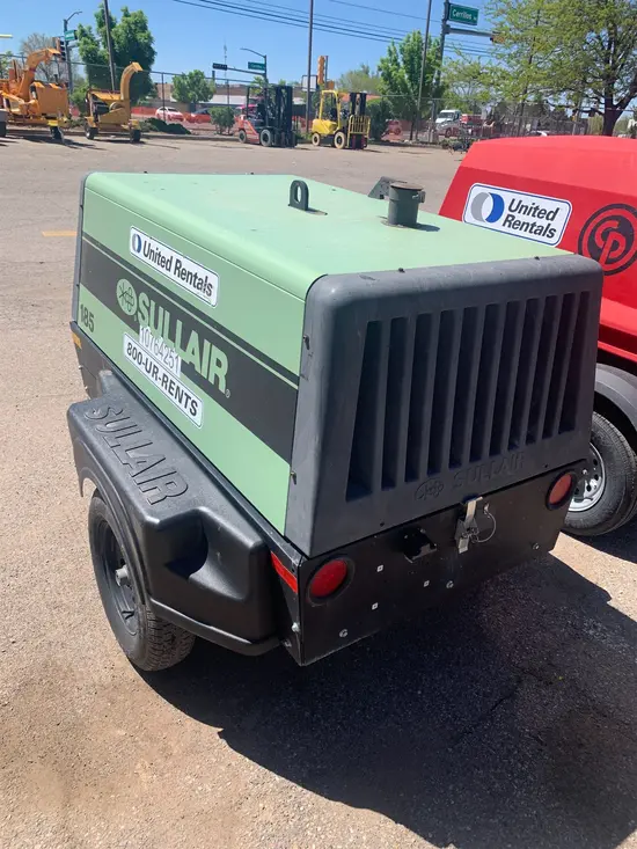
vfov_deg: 67.3
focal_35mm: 26
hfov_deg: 53.1
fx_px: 638
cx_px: 318
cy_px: 424
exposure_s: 1/1916
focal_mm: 4.25
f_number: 1.8
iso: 25
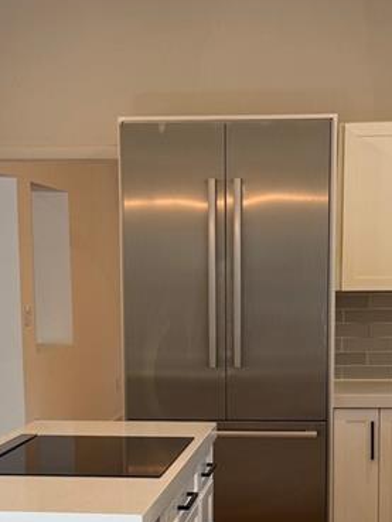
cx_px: 218
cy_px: 450
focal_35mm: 78
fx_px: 1177
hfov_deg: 18.9
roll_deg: -0.1
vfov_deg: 24.4
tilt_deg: -8.5
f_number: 1.78
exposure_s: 1/120
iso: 80
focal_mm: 6.76
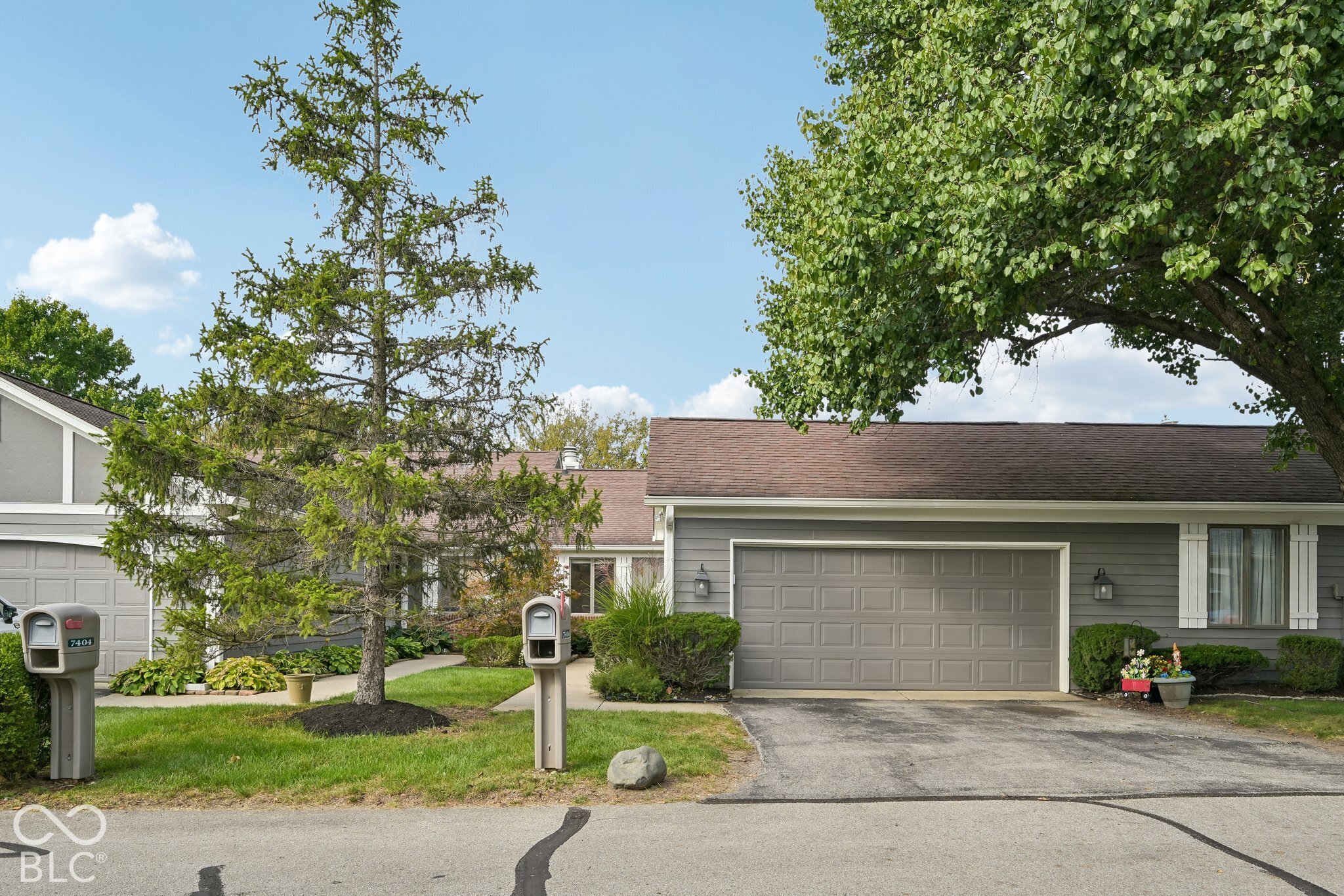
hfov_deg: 78.6
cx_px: 672
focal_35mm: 22
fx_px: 821
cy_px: 448
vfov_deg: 57.2
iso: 100
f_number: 8
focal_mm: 22
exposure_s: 1/200
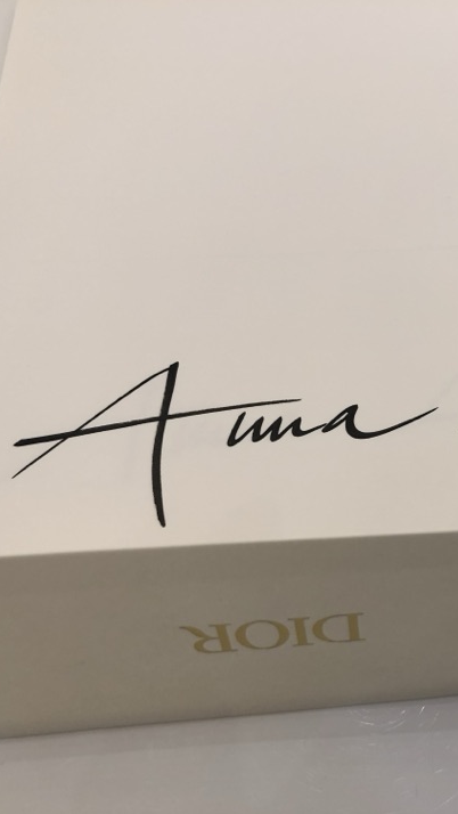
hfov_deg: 27.2
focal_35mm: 41
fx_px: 885
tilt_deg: -59.1
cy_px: 408
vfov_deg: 49.4
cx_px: 471
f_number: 1.8
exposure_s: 1/50
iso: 20
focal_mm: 3.99
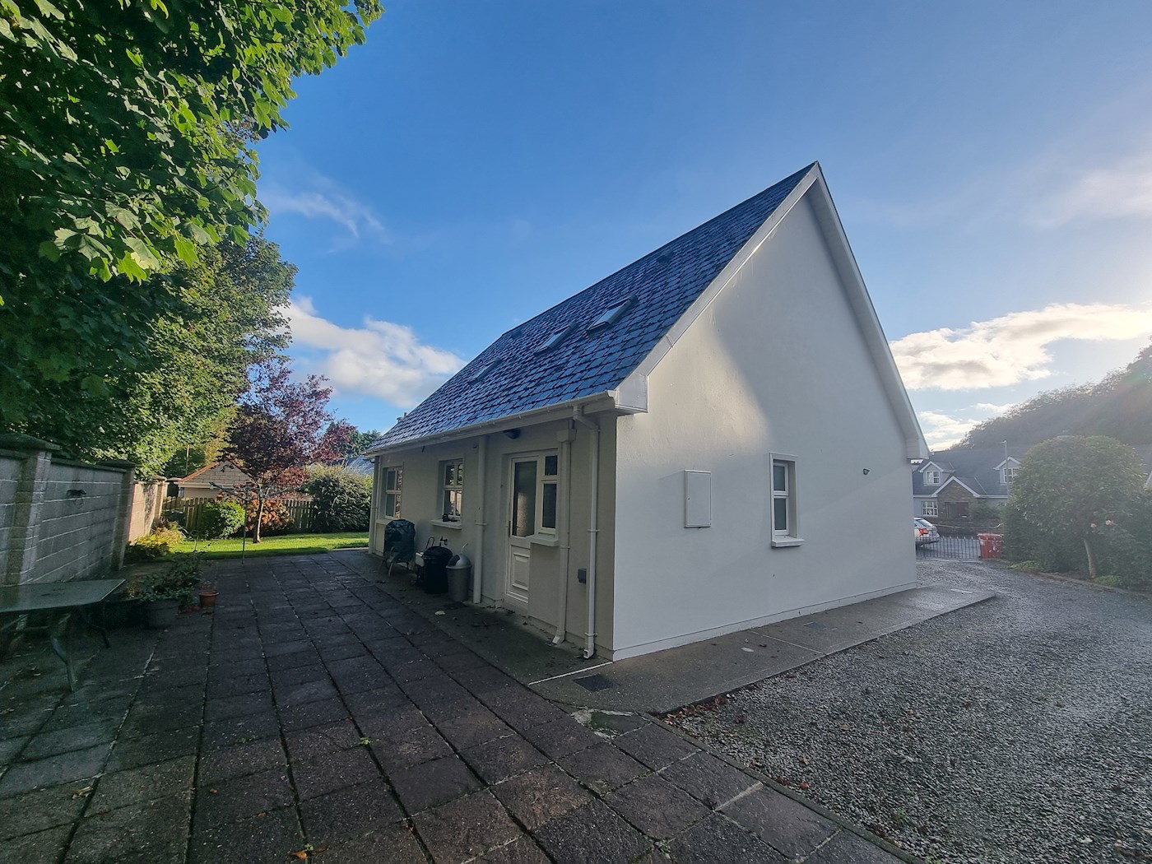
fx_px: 433
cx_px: 576
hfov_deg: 106.2
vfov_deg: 89.9
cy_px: 432
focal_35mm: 13
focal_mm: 2.2
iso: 50
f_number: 2.2
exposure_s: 1/944
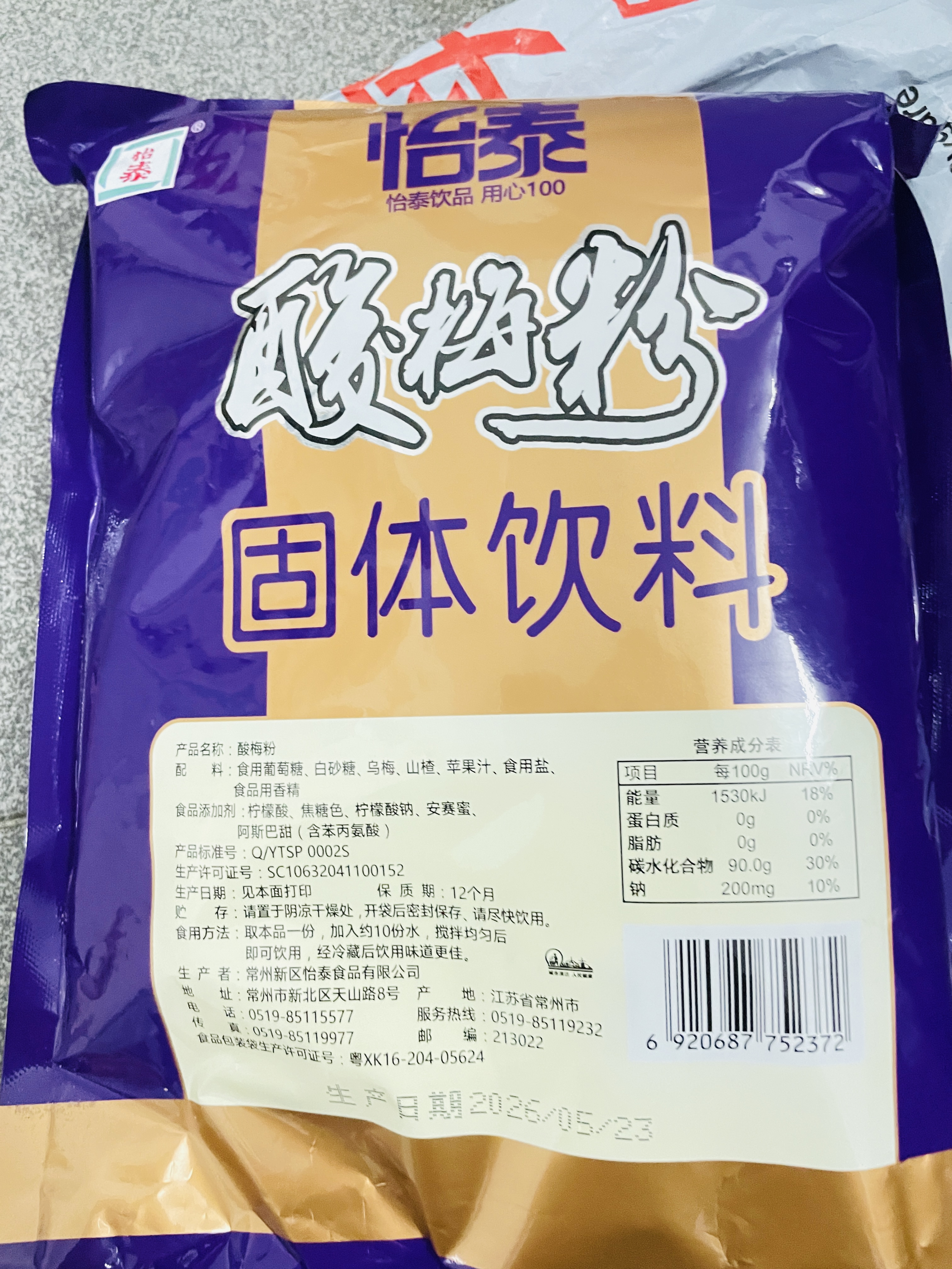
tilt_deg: -81.6
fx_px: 953
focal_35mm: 26
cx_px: 476
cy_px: 634
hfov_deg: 53.1
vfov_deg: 67.3
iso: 800
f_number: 1.6
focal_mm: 4.2
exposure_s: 1/25
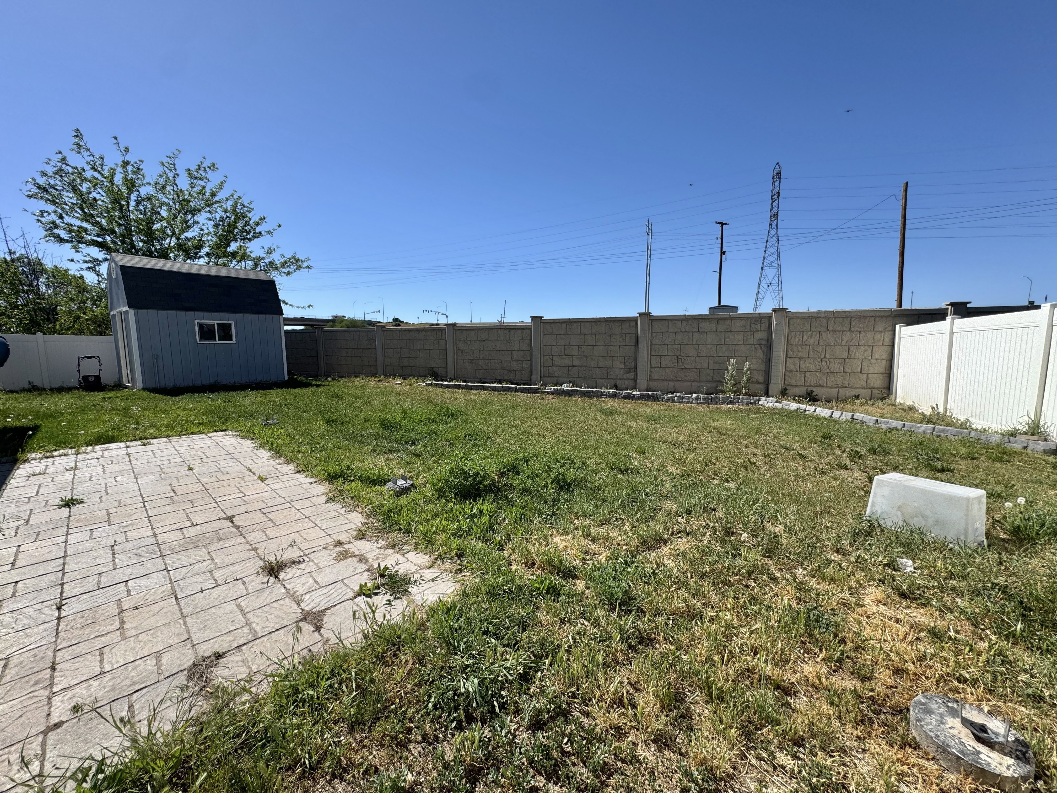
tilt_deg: -8.3
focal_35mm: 14
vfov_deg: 85.7
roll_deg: +1.3
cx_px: 528
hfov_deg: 102.1
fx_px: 427
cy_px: 396
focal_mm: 2.22
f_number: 2.2
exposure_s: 1/2083
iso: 50
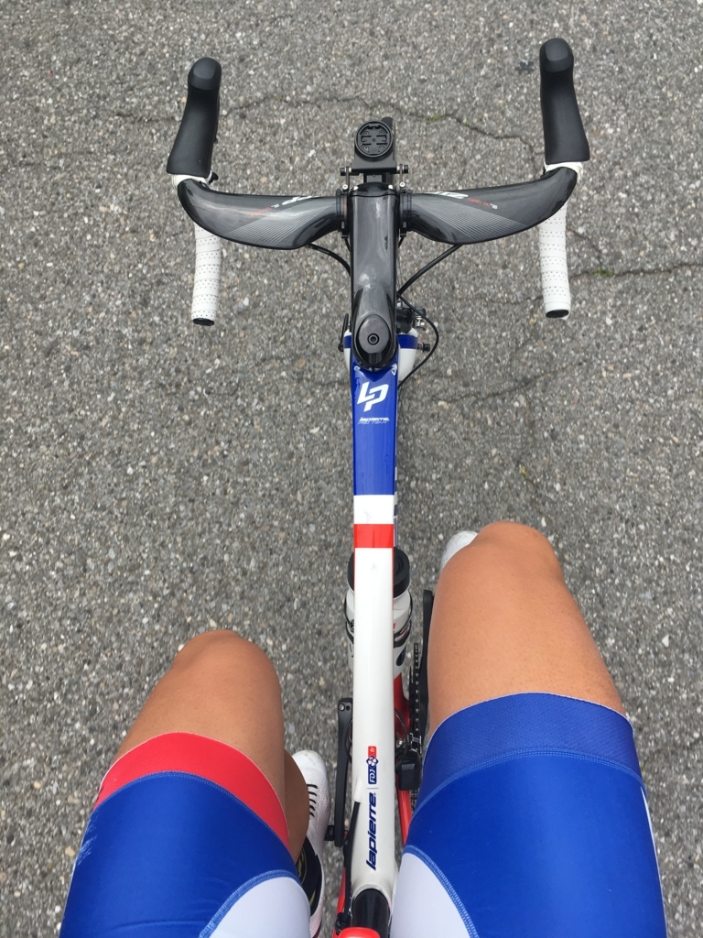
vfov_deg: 61.7
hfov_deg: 48.2
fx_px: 785
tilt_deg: -75.8
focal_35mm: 29
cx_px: 352
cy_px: 469
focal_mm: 4.15
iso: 25
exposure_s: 1/1115
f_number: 2.2
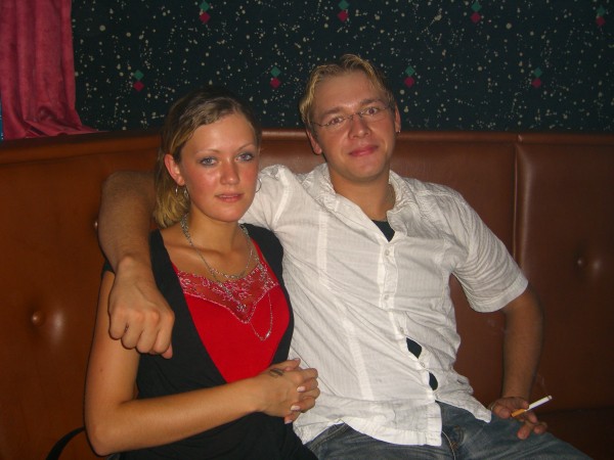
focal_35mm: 38
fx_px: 674
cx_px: 307
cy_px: 230
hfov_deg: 49.0
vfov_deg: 37.7
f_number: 2.8
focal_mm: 7.9
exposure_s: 1/60
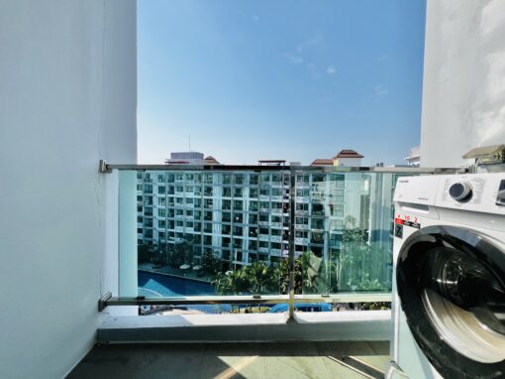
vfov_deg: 89.9
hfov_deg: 106.2
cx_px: 252
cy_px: 190
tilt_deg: -2.9
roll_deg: -1.1
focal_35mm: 13
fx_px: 190
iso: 32
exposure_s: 1/2273
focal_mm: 1.57
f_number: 1.8
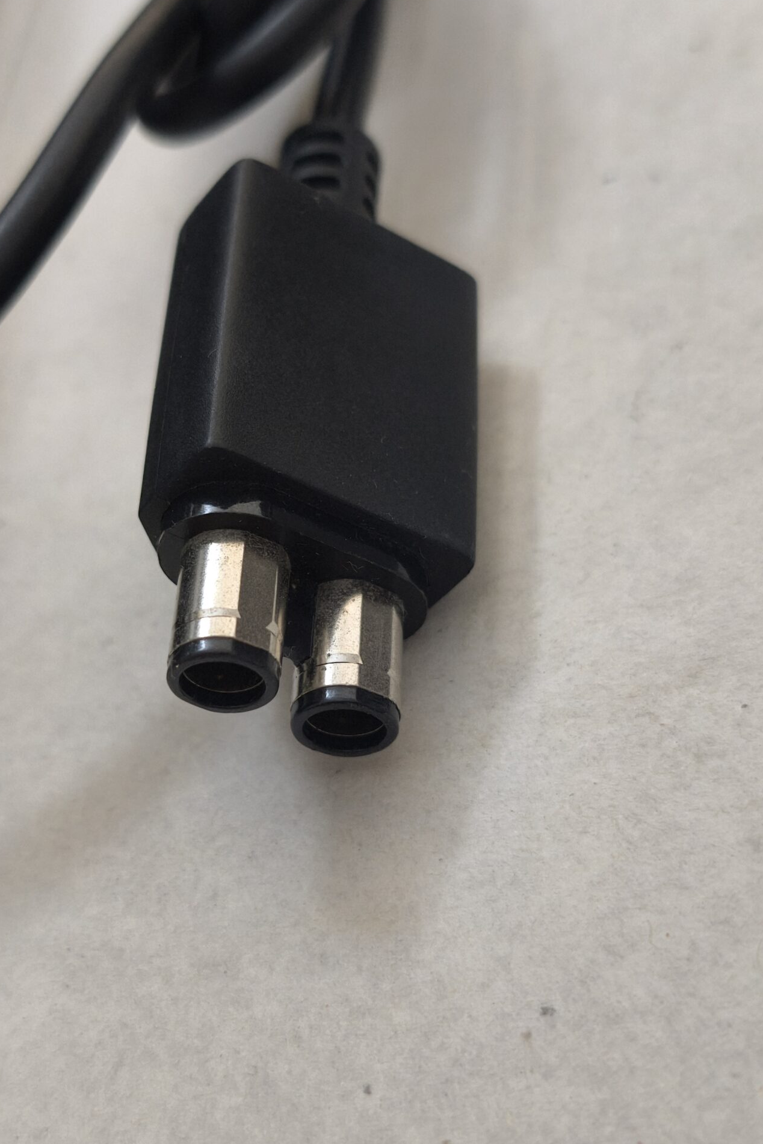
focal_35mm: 49
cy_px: 569
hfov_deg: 27.5
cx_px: 314
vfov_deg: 40.3
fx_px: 1558
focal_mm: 6.57
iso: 500
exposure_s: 1/50
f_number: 1.6
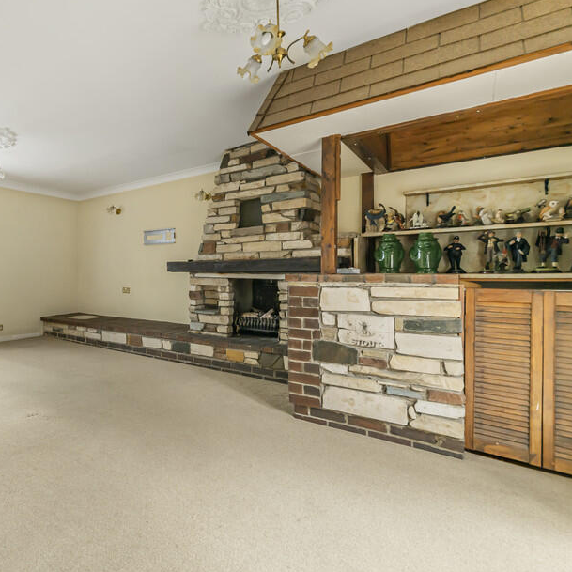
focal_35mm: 20
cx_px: 146
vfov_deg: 74.8
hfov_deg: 70.0
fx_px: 374
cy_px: 278
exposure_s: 1/1.67
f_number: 9
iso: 400
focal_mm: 14
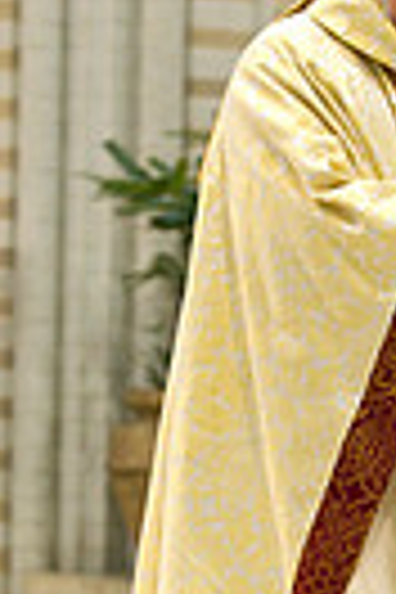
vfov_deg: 6.7
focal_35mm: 307
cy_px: 598
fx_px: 5065
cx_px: 362
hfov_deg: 4.5
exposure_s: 1/160
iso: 2000
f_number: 2.8
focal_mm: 90
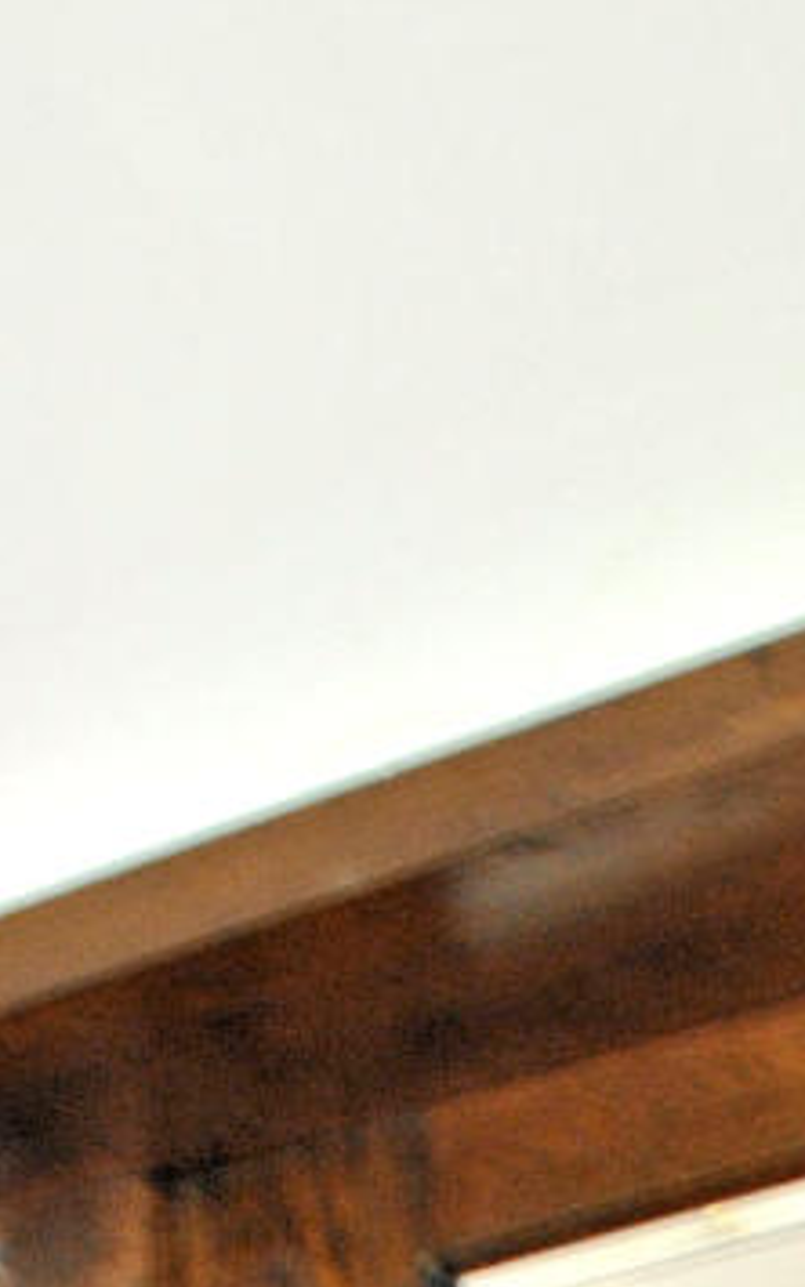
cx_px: 1030
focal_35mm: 155
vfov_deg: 10.9
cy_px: 3348
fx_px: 5439
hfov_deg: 8.4
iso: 400
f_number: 7.1
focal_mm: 18
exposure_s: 1/5
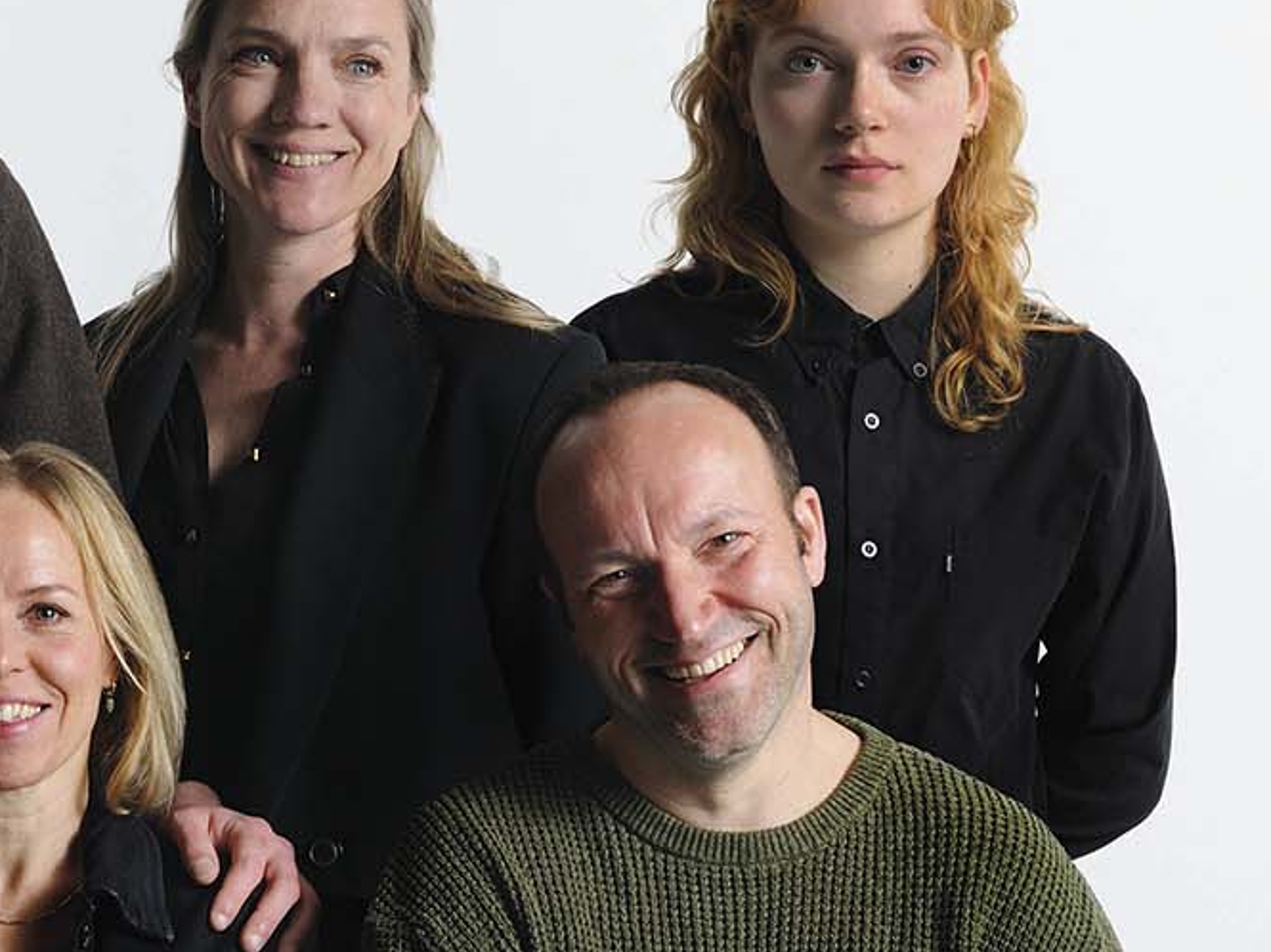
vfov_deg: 11.8
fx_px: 4587
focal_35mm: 125
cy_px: 694
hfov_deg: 15.5
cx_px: 25
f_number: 9
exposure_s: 1/125
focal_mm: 45
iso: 200
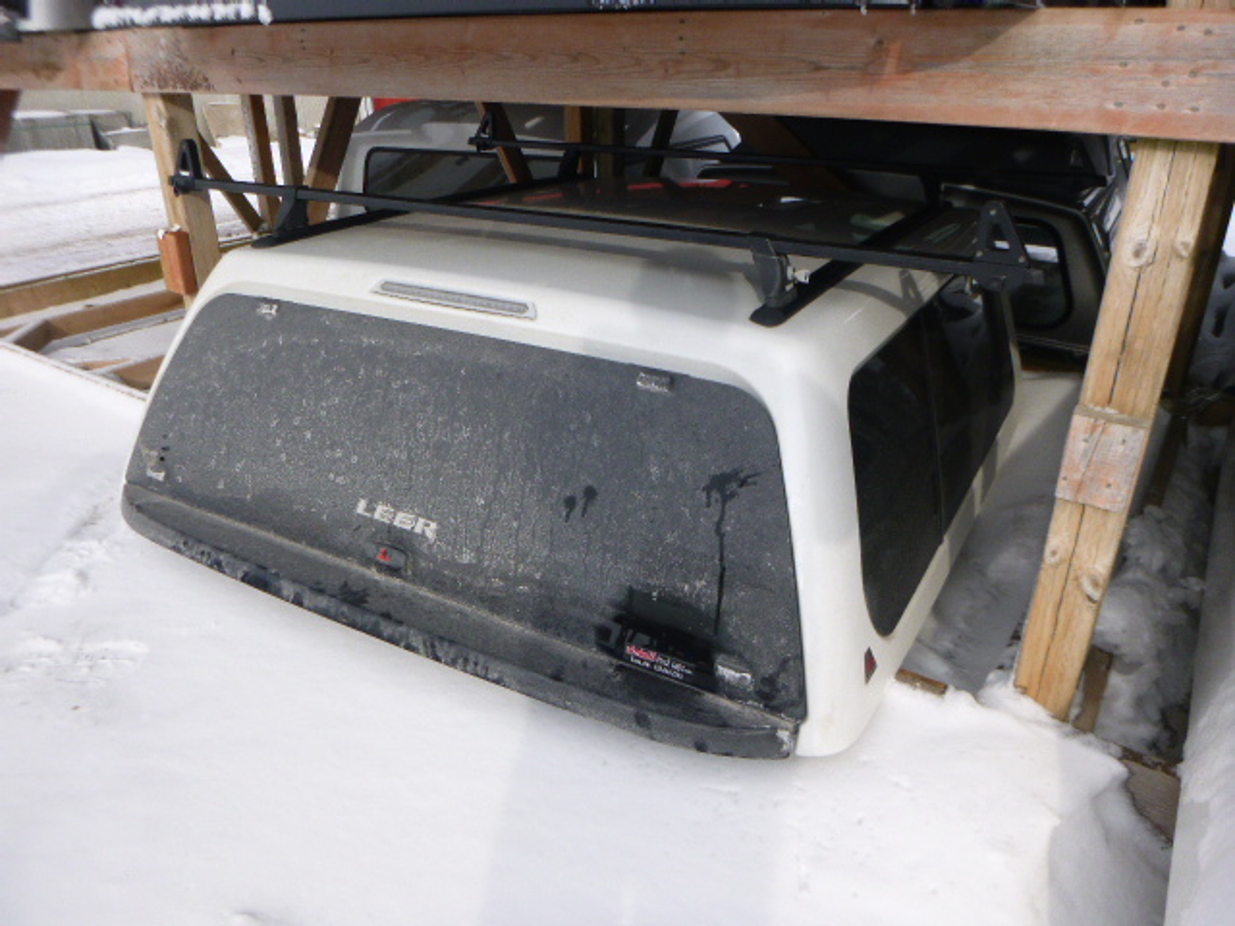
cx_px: 618
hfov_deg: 69.4
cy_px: 463
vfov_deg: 54.9
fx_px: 892
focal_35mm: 25
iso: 100
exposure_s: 1/320
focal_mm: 4.5
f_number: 3.9
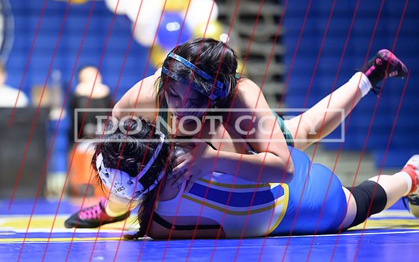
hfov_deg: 13.1
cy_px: 160
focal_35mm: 159
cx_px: 150
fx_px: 1816
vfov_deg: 8.3
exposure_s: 1/640
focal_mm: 120
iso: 8000
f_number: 2.8
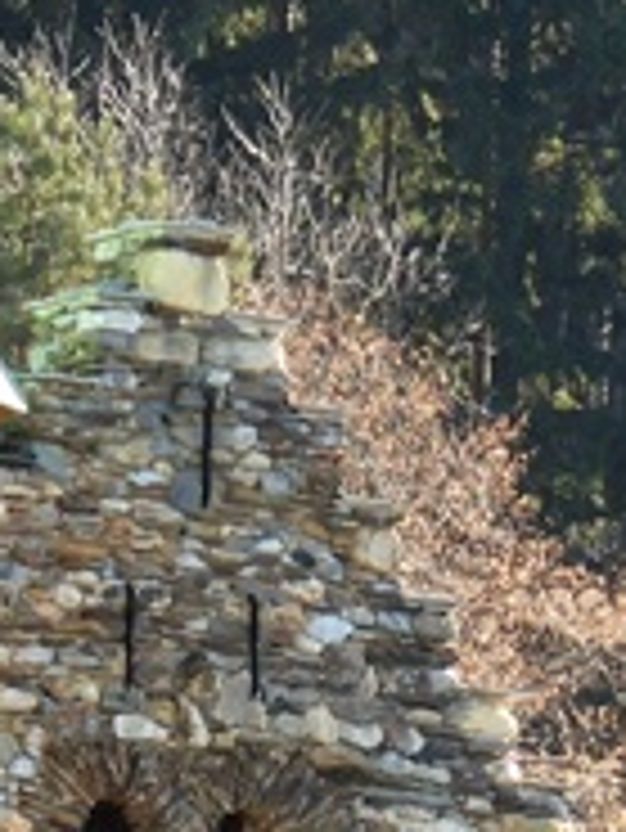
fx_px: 15607
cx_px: 239
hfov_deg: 2.3
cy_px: 1165
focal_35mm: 648
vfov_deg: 3.1
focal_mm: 26.8
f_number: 4.5
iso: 100
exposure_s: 1/160
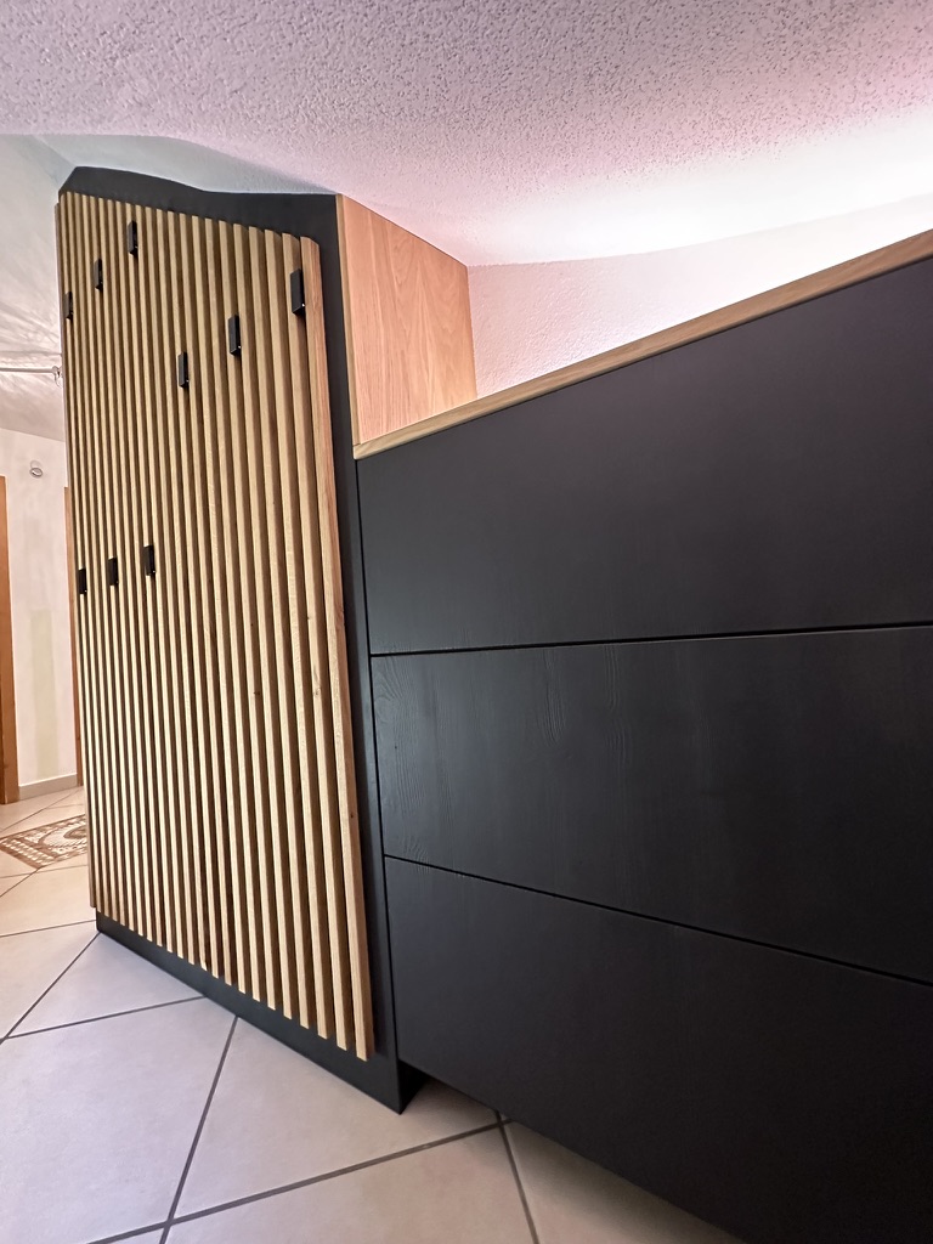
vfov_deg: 102.1
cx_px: 466
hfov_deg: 85.7
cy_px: 622
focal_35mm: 14
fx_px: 503
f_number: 2.2
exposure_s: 1/34
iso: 1000
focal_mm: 2.22
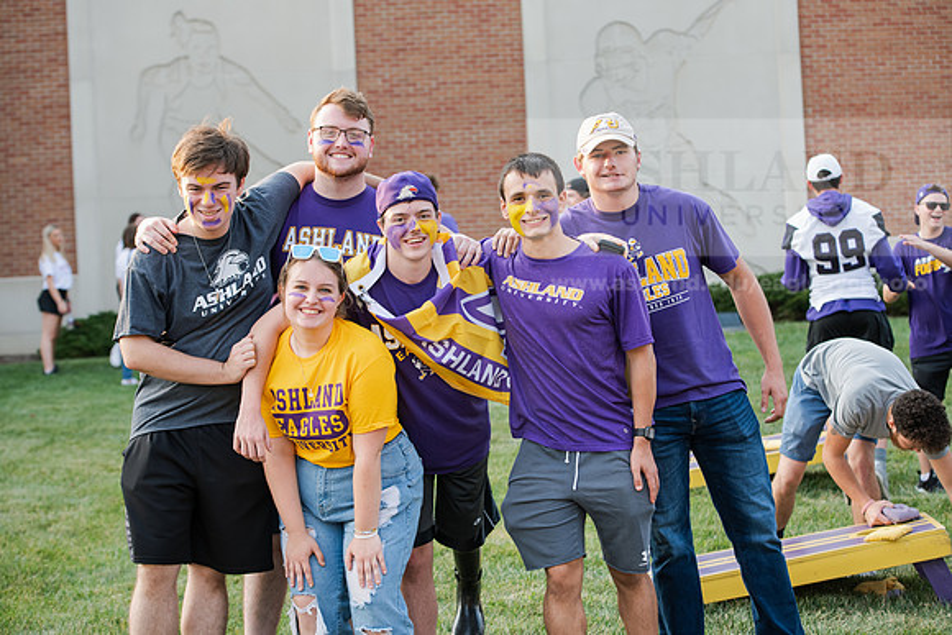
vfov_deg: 18.2
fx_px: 1984
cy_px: 318
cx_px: 476
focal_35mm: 75
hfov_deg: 27.0
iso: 400
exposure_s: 1/320
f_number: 4.5
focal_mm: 75
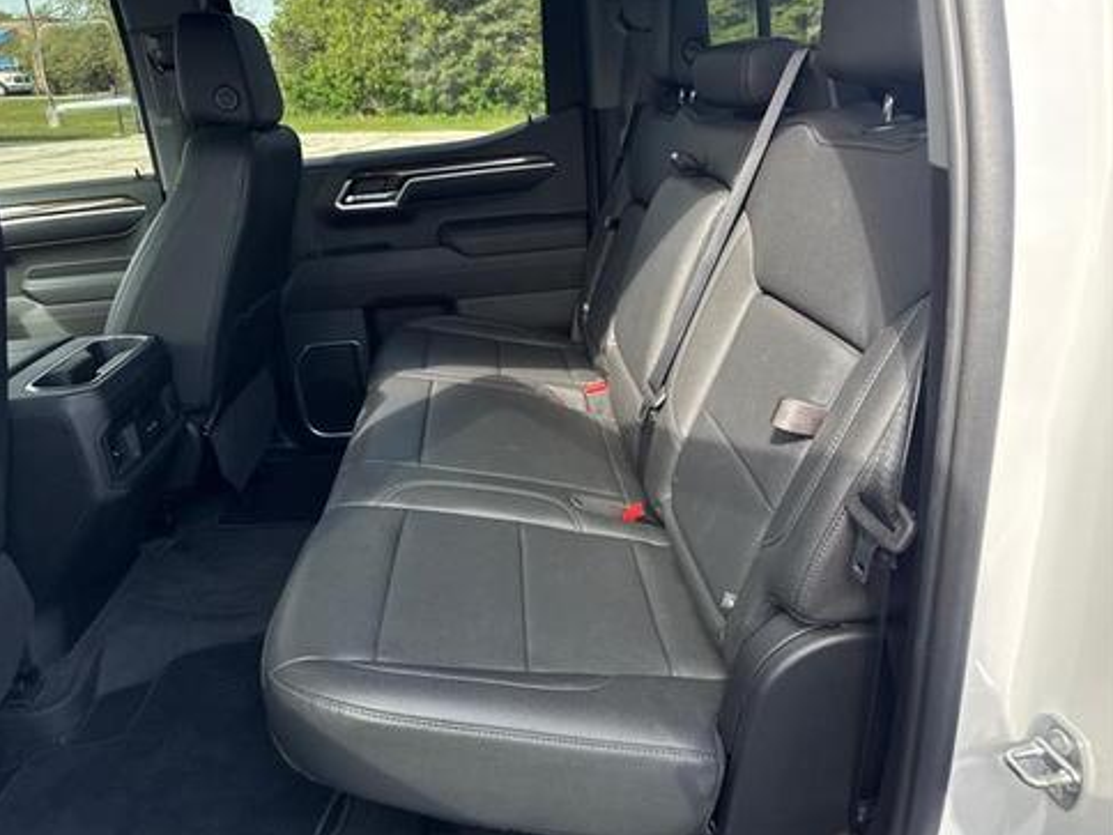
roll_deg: +1.8
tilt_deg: -21.6
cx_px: 540
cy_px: 412
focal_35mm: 25
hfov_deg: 69.4
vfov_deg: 54.9
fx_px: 804
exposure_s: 1/633
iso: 80
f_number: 1.78
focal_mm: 6.76
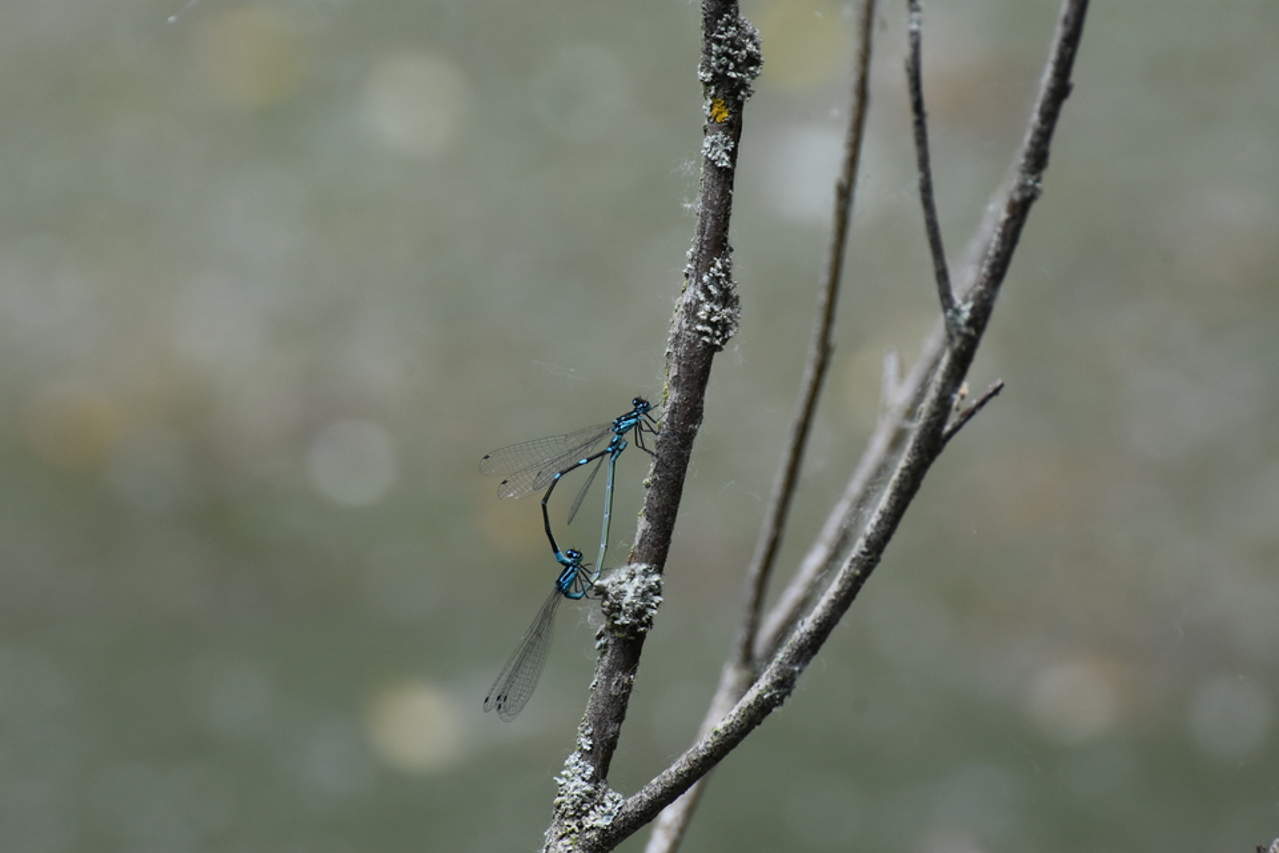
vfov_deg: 3.1
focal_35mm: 450
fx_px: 15986
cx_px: 640
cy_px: 426
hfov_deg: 4.6
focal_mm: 300
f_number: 8
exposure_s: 1/1000
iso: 800
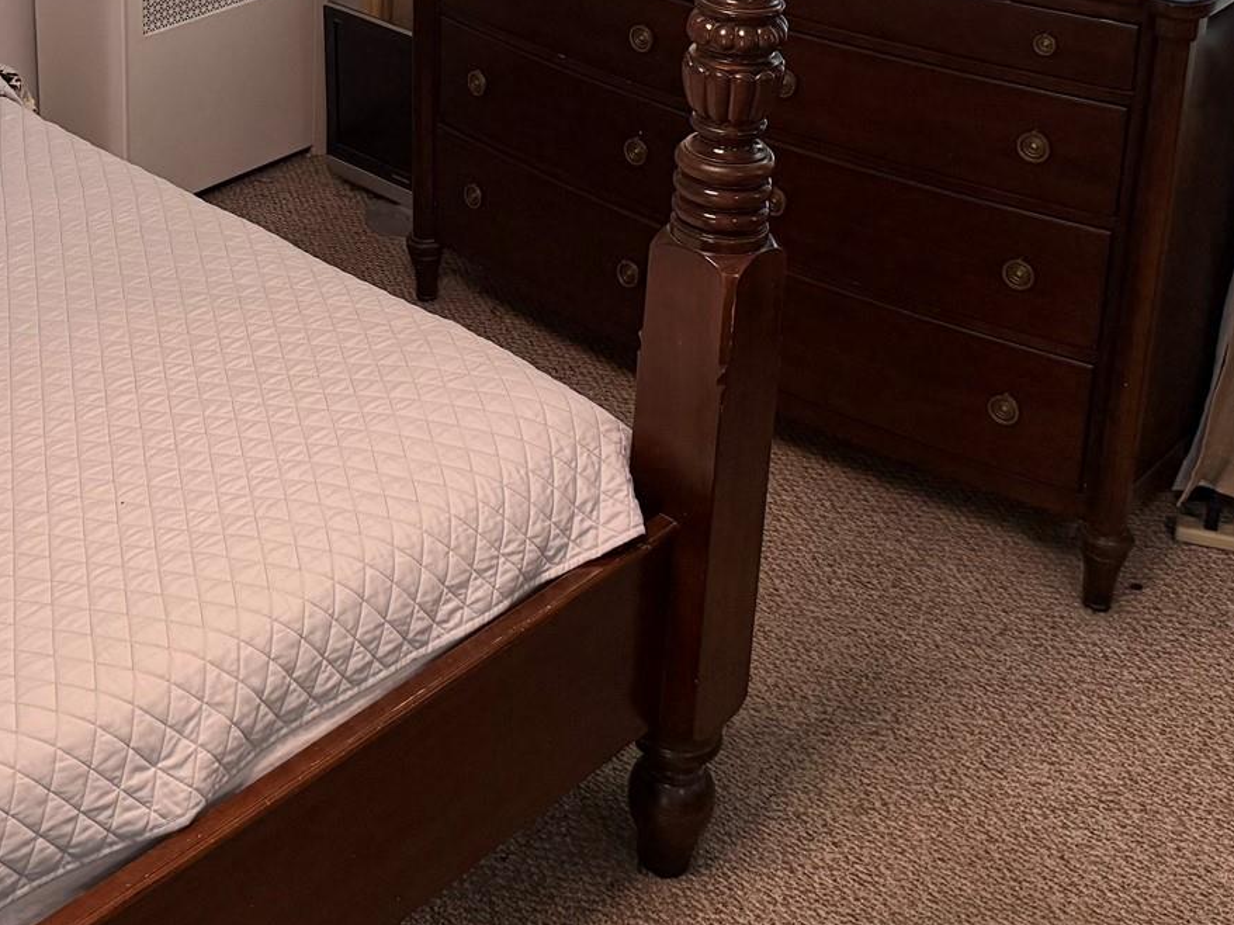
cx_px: 356
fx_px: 1996
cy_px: -15
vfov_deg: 24.8
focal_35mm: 56
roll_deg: -0.4
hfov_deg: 33.9
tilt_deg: -18.5
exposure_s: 1/60
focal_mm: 6.76
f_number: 1.78
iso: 250
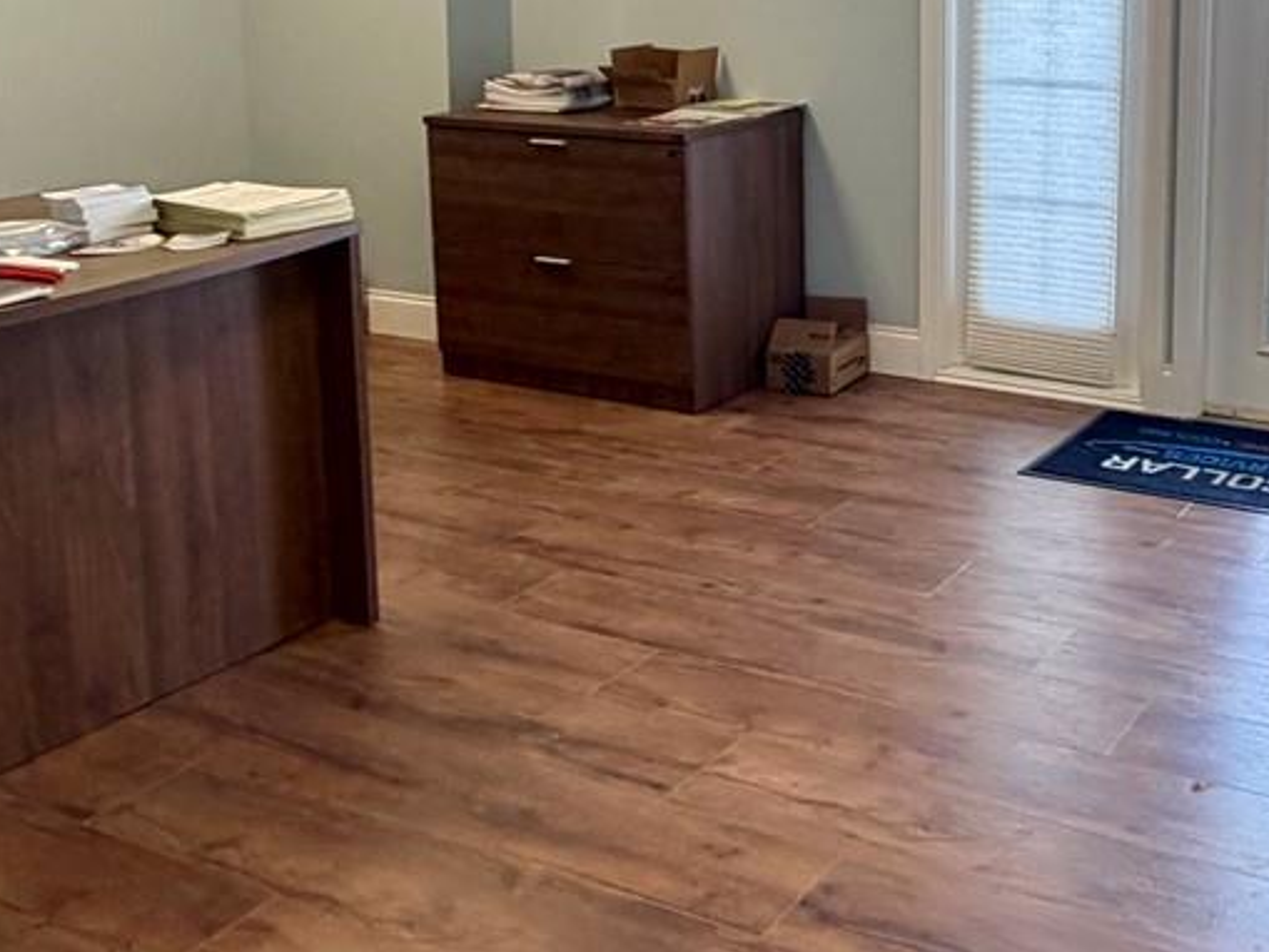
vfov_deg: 31.9
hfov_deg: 41.6
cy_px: 177
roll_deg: +0.6
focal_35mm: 44
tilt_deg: -8.8
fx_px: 1613
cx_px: 957
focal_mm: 2.22
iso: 200
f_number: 2.2
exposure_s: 1/120
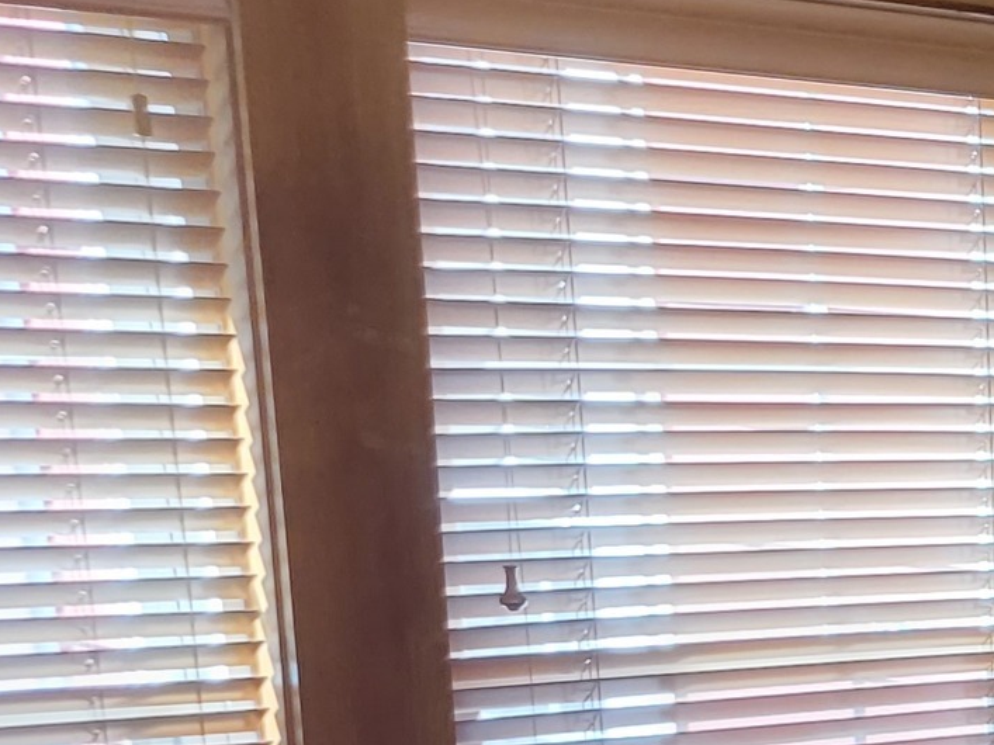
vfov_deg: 12.3
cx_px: 1921
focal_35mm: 113
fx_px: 3244
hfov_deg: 14.7
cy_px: 1229
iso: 250
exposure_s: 1/120
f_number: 1.8
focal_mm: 5.4
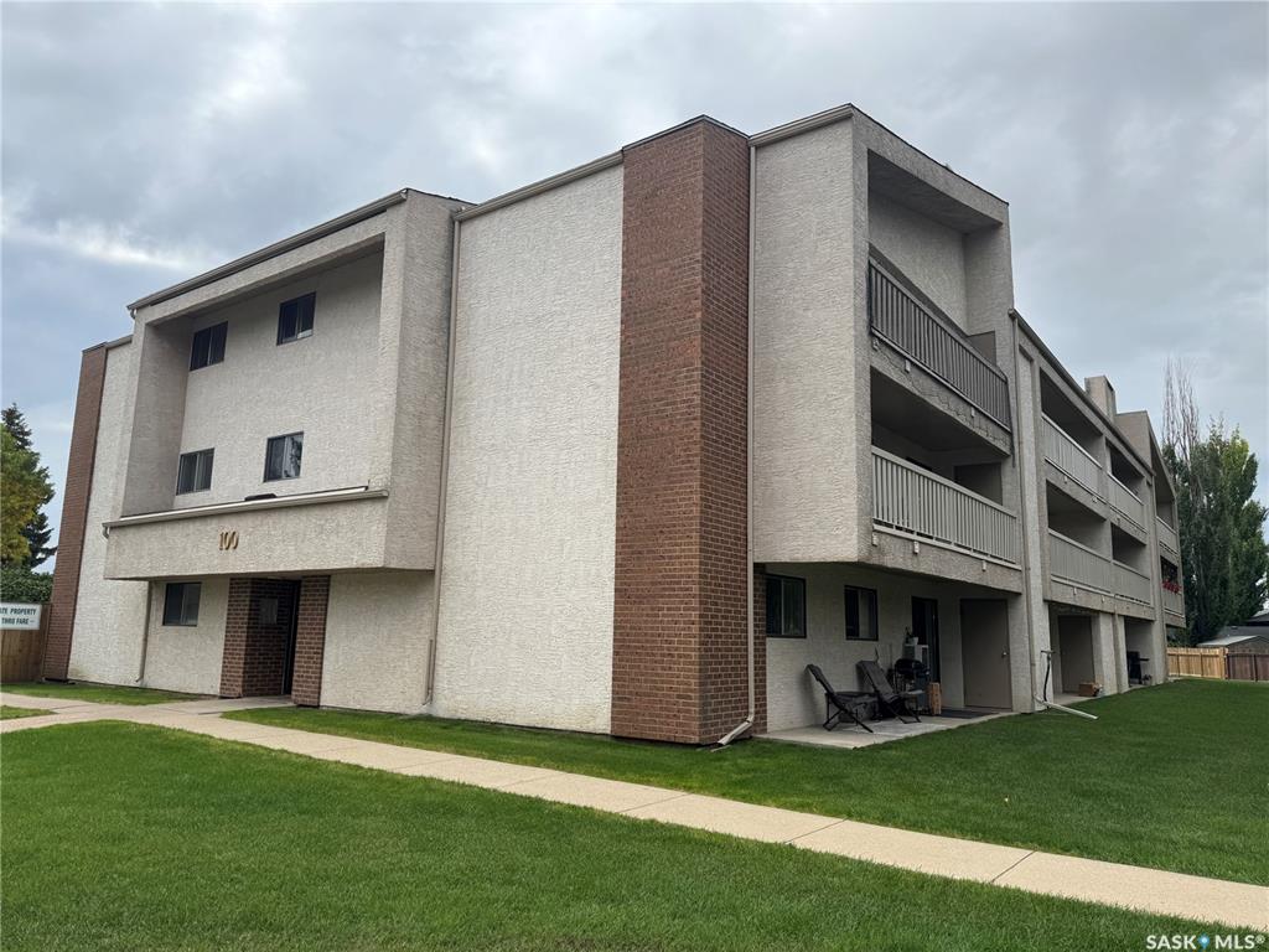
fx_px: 880
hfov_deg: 71.6
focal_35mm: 24
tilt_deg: +9.9
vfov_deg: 56.8
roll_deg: -1.4
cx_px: 634
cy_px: 476
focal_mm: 6.76
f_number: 1.78
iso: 80
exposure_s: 1/2710
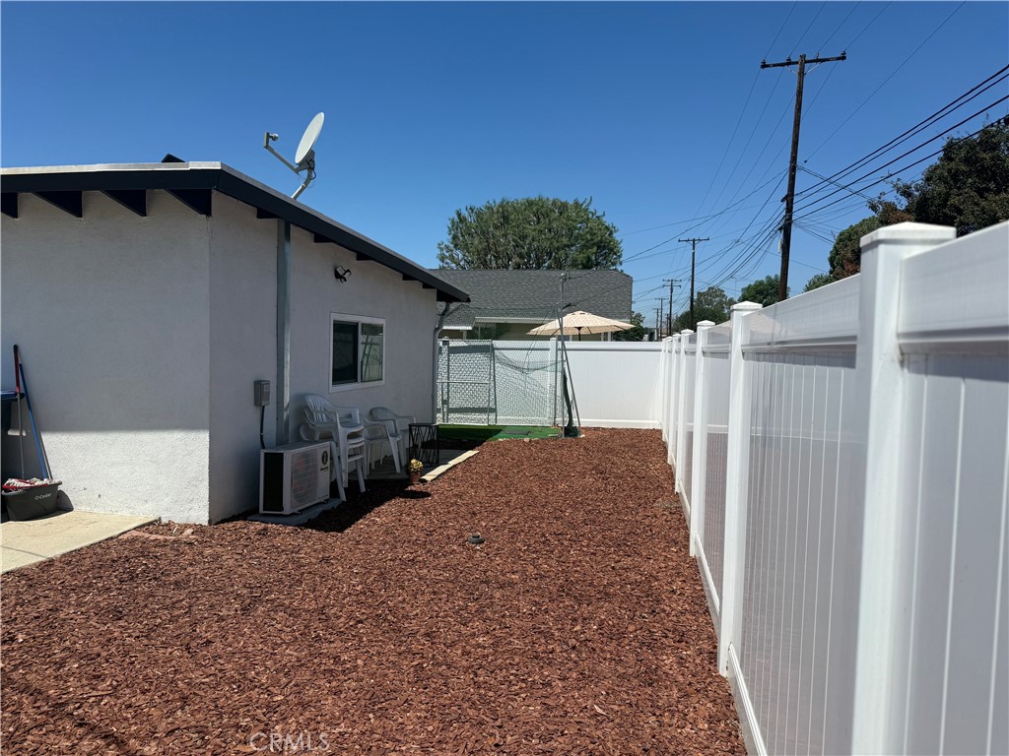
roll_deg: -1.9
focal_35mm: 24
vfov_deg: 56.8
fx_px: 700
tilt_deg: -2.9
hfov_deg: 71.6
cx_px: 504
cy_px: 378
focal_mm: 6.76
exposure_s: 1/6173
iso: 80
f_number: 1.78
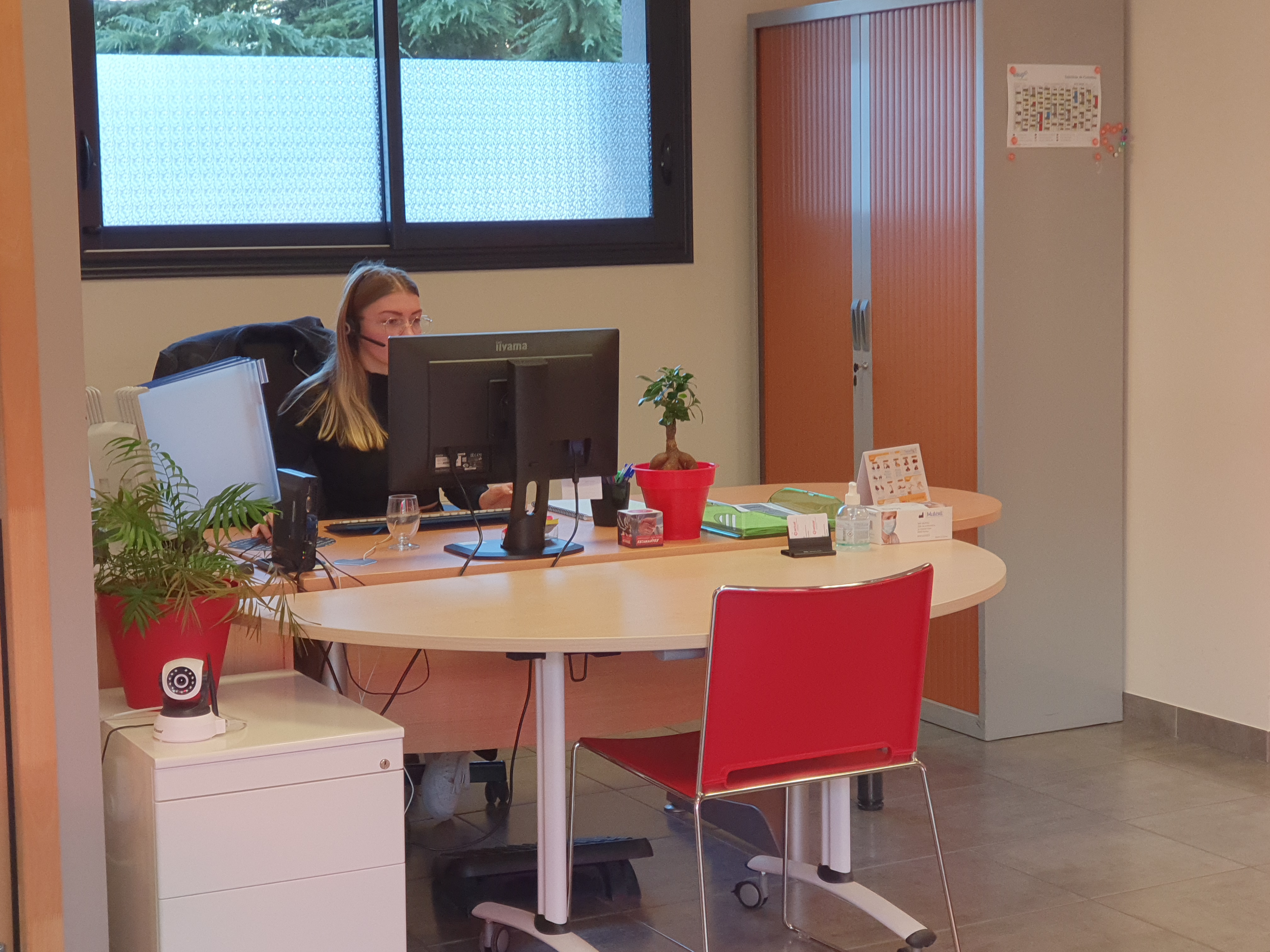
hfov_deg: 36.8
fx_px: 1908
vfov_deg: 28.0
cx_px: 635
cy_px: 476
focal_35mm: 52
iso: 80
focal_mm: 6
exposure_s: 1/33
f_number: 2.4
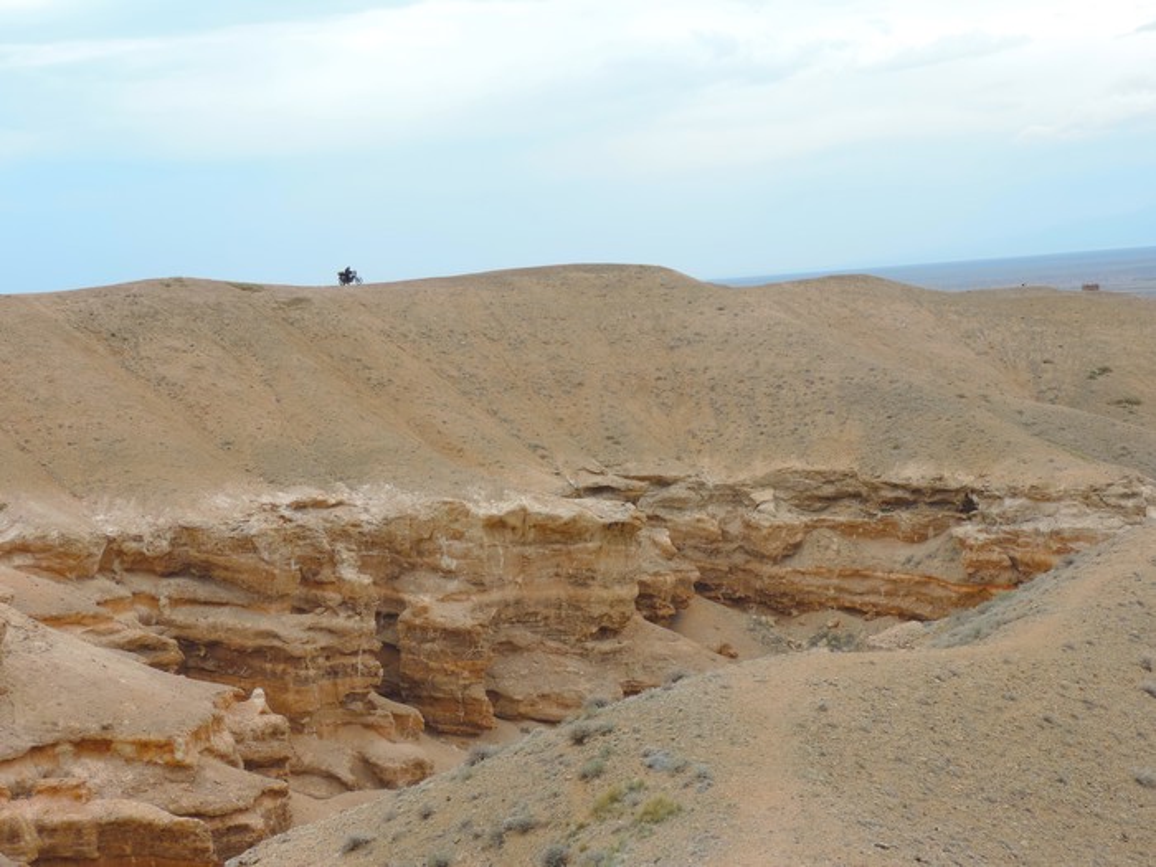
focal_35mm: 55
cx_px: 578
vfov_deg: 26.6
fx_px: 1837
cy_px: 434
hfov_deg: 34.9
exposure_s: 1/500
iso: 80
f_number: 3.7
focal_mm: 9.8
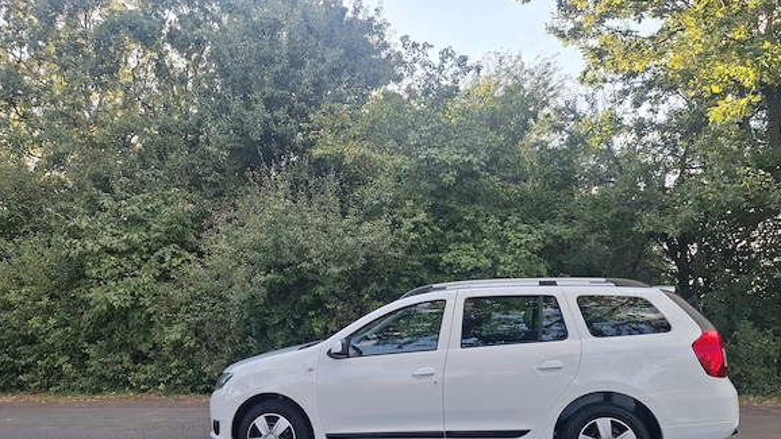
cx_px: 401
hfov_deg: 71.9
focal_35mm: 26
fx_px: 538
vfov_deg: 43.6
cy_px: 300
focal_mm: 5.54
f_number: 1.8
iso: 50
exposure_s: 1/300
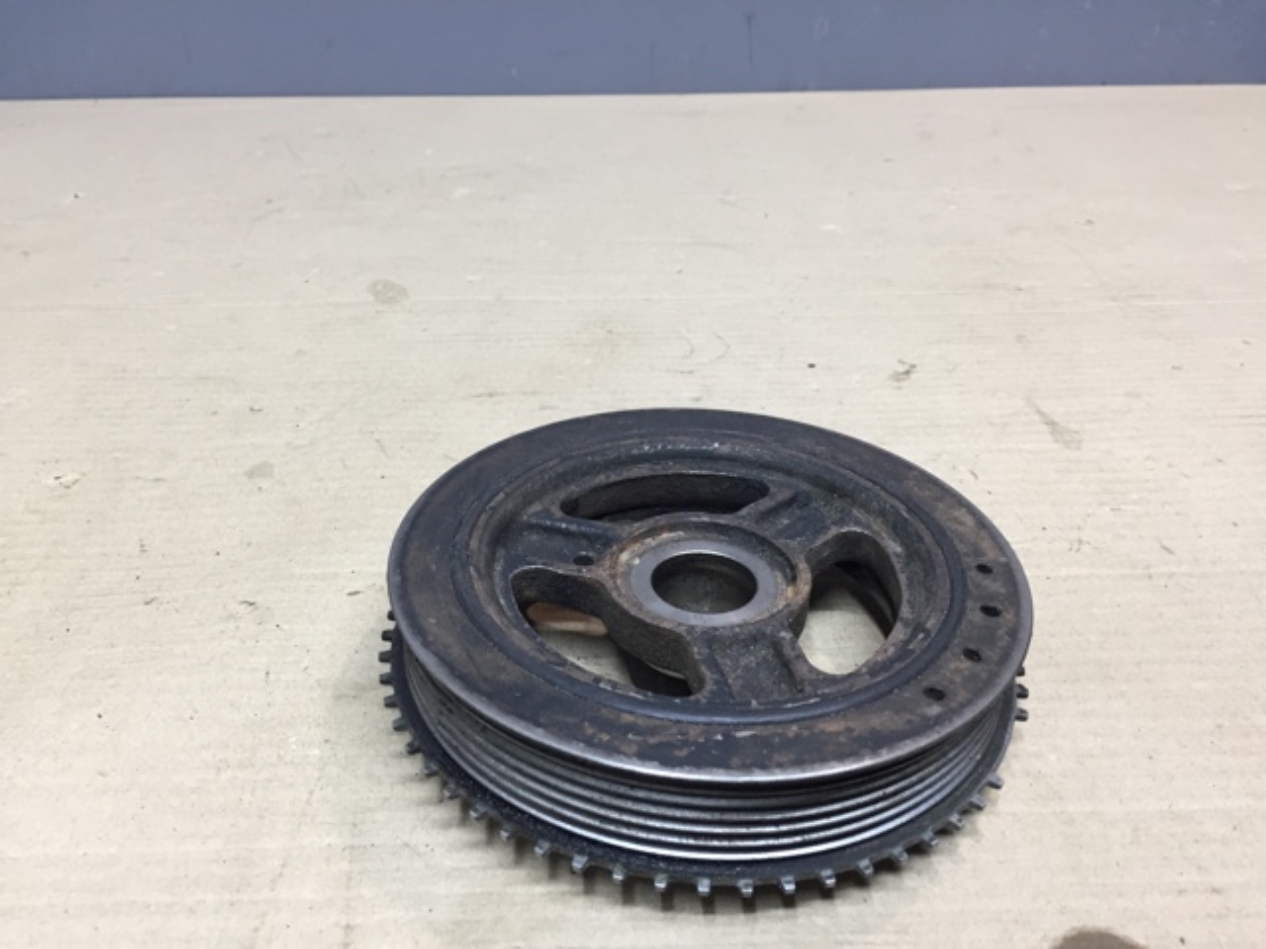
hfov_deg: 61.7
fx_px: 1061
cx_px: 633
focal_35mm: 29
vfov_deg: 48.2
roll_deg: -1.5
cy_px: 474
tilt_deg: -31.8
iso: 64
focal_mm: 4.15
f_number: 2.2
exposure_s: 1/33
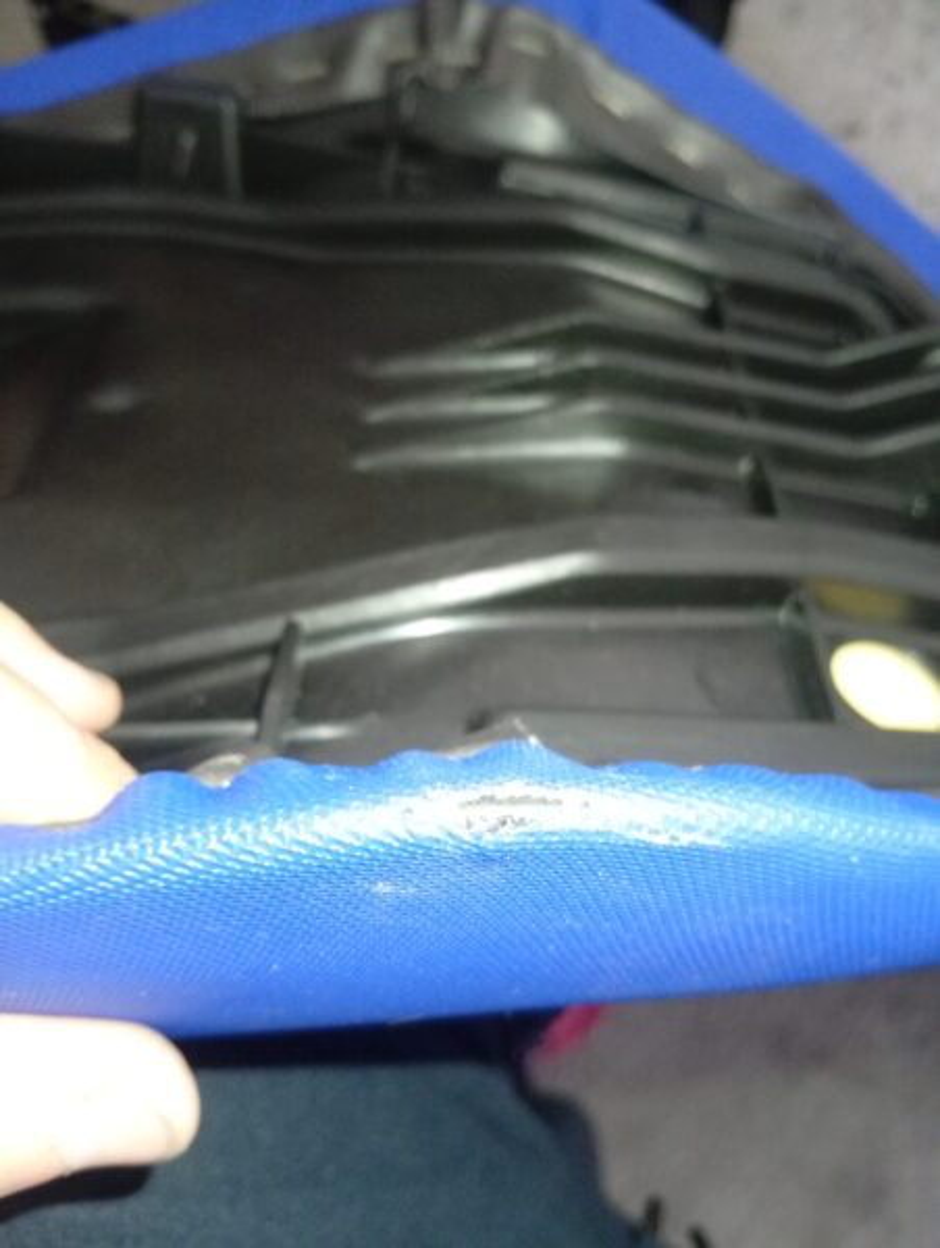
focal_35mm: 27
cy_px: 624
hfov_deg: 51.5
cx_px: 470
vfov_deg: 65.2
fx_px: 975
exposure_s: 1/20
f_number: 1.8
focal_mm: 3.98
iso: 1187
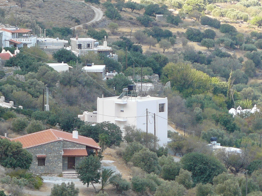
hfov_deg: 6.3
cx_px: 54
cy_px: 86
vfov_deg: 4.8
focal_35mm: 312
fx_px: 2361
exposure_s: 1/160
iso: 100
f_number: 4
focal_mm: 24.1
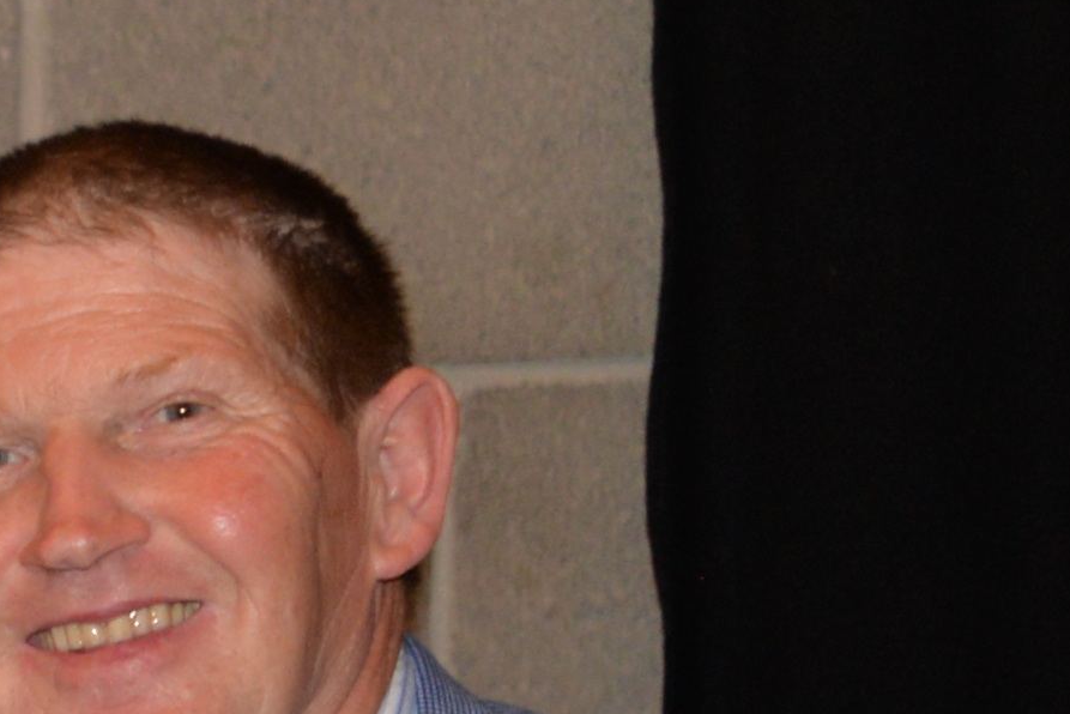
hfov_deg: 8.1
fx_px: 6808
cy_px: 1644
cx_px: -1749
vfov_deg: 5.8
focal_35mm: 229
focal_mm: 34
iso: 800
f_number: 3.8
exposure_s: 1/60
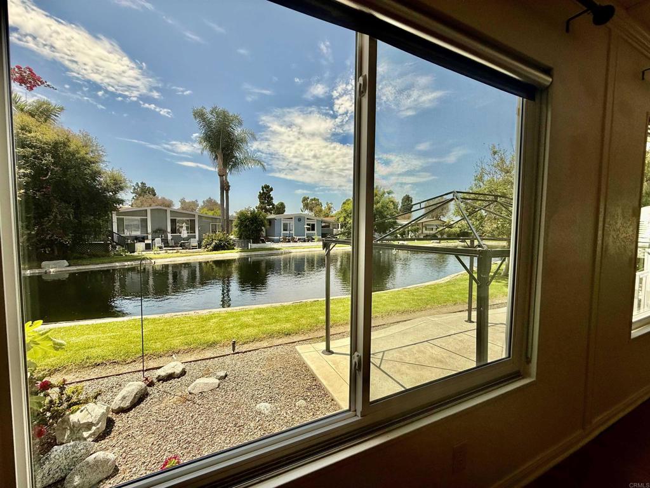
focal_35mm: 14
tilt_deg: -3.0
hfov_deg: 102.1
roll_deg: -0.7
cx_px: 325
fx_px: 263
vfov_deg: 85.7
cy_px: 244
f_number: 2.2
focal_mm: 2.22
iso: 50
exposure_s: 1/1339
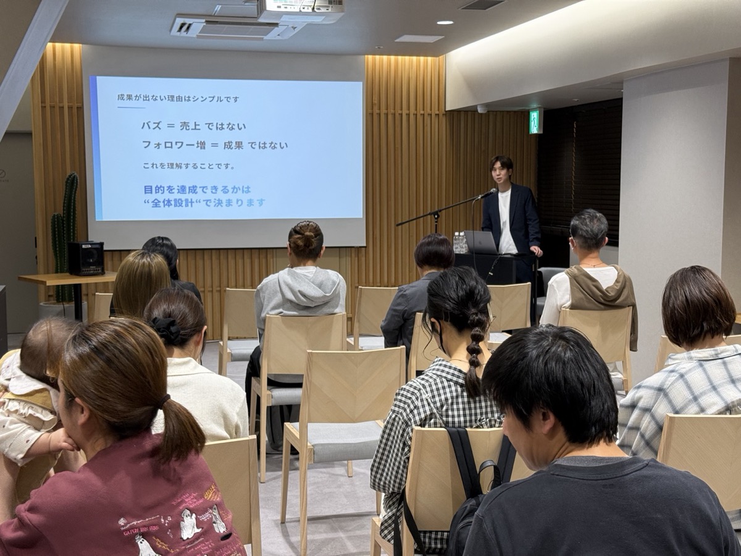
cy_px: 278
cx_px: 370
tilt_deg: -4.5
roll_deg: +0.3
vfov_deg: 30.3
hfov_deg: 39.7
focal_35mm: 48
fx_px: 1028
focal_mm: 6.76
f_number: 1.78
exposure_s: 1/120
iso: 100
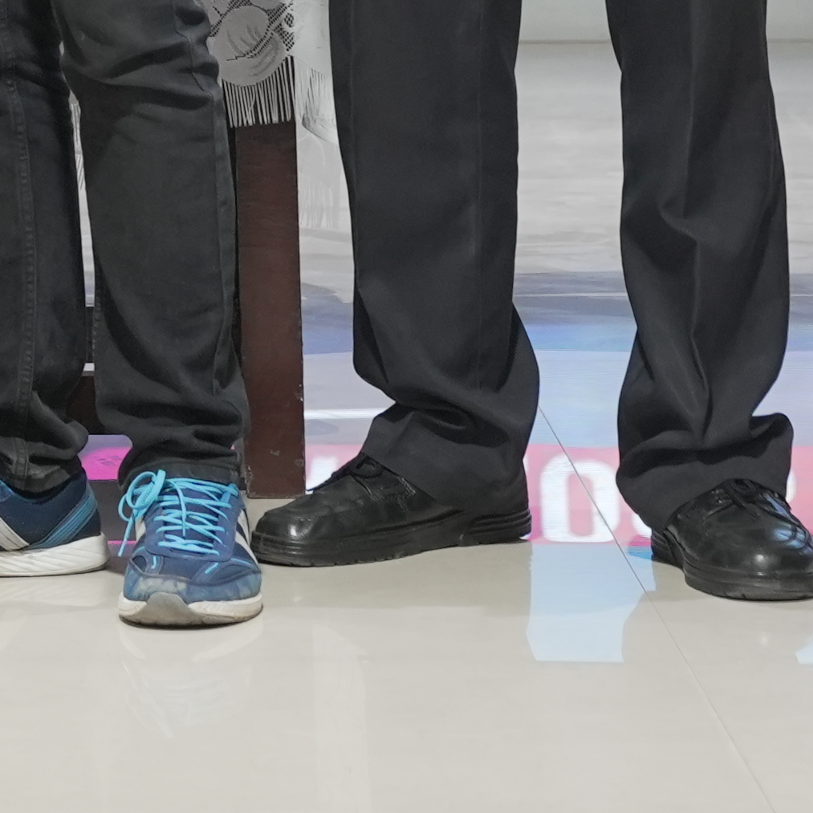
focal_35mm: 245
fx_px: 6497
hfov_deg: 7.0
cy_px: -726
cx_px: -708
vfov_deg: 6.9
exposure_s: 1/200
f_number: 2.8
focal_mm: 41.6
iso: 1250
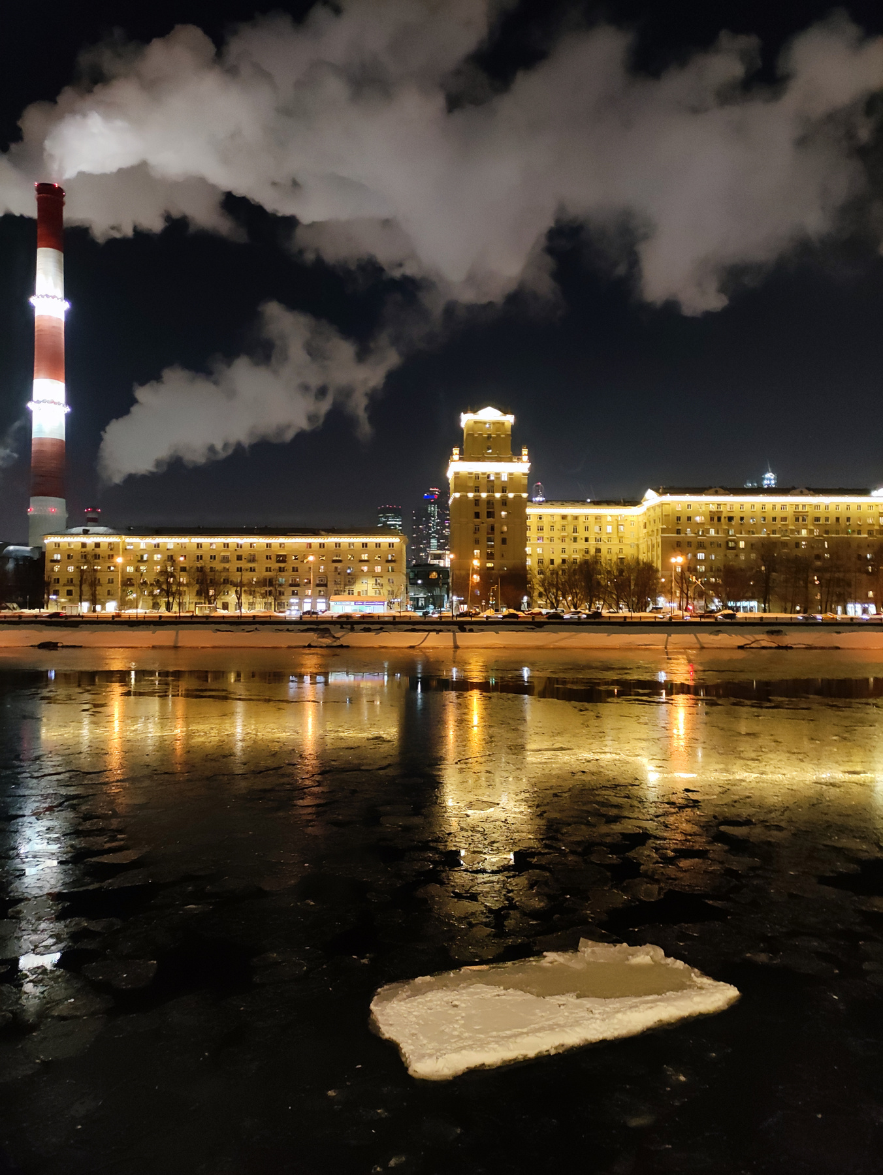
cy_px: 588
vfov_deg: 69.4
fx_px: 849
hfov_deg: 54.9
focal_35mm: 25
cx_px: 442
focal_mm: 5.43
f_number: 1.89
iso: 820
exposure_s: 1/17
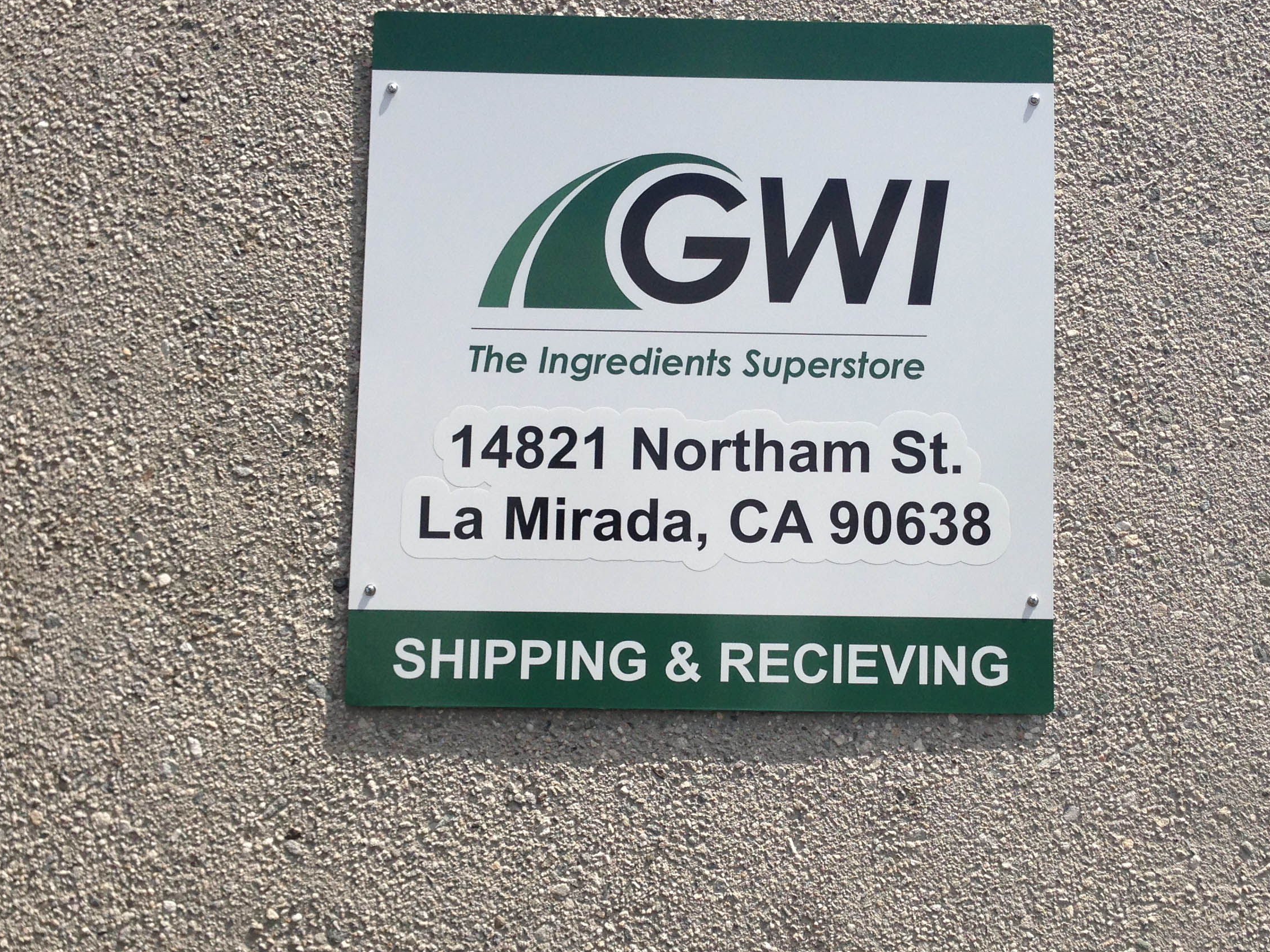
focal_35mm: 48
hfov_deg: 39.5
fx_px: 1761
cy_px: 486
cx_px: 750
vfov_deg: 30.3
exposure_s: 1/1695
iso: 50
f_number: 2.4
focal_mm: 4.13
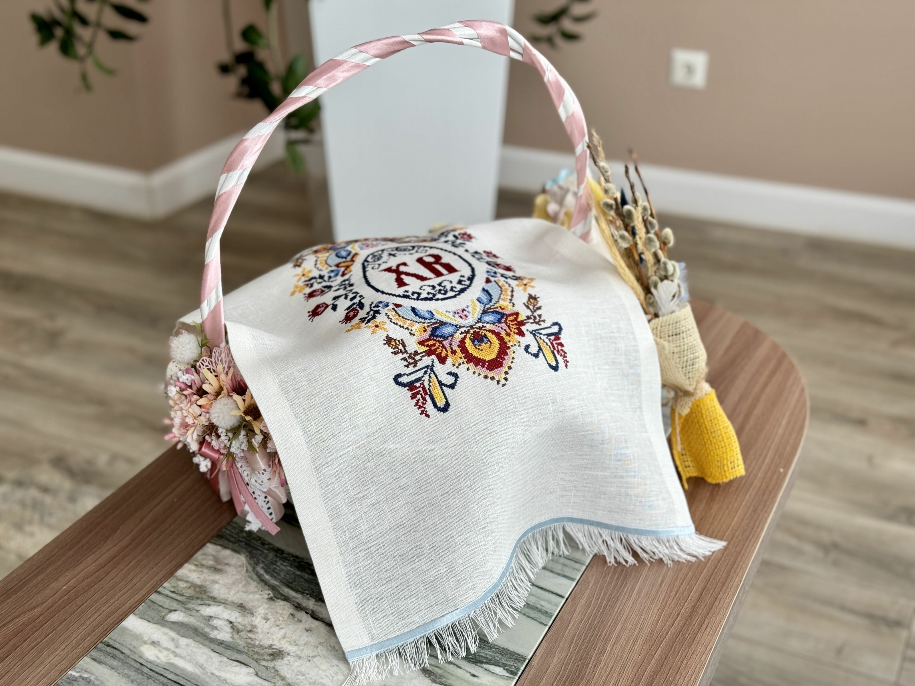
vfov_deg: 30.3
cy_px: 343
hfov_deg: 39.7
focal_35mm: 48
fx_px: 1269
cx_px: 458
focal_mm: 6.86
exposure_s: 1/142
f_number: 1.78
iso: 50
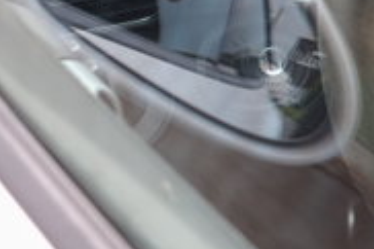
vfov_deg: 6.5
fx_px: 2190
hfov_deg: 9.4
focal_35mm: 211
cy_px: 91
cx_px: 621
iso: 400
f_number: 5.6
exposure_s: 1/100
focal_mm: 50
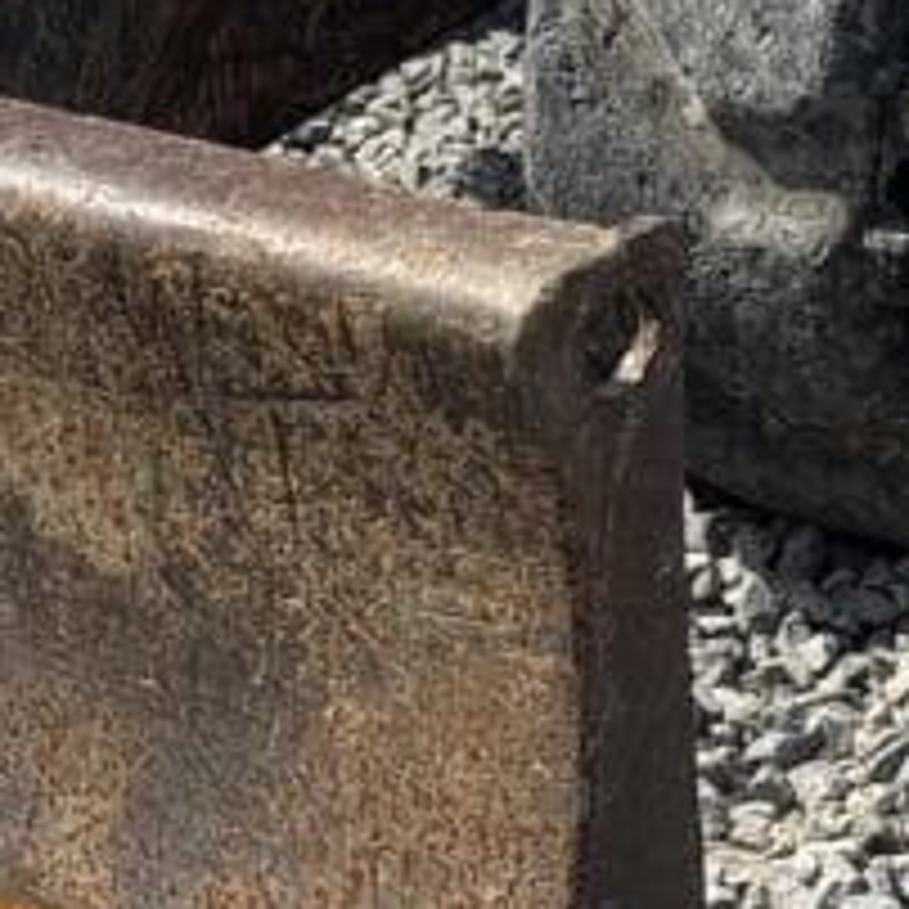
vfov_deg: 9.3
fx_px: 5615
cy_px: 466
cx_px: -747
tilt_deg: -15.5
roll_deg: +1.1
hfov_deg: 8.9
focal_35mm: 189
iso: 64
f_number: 1.78
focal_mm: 6.76
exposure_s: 1/2611
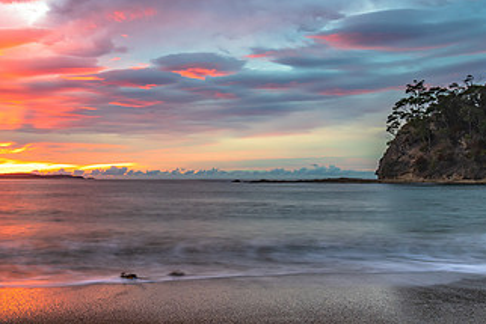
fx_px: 608
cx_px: 89
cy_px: 133
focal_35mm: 45
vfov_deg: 29.8
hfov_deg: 41.5
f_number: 9
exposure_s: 3
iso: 100
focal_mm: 24
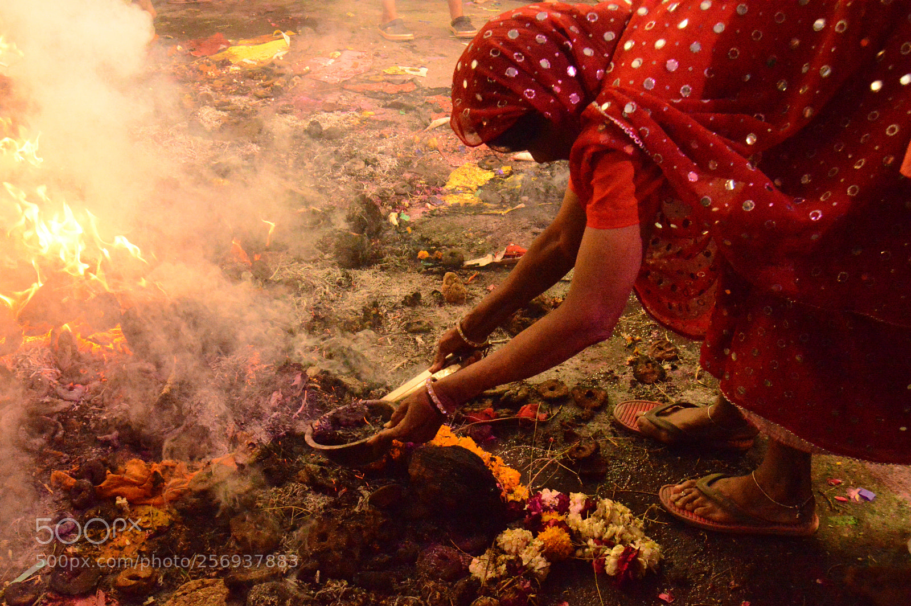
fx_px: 910
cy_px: 303
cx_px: 456
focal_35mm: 36
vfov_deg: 36.8
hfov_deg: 53.2
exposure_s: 1/160
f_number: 5.6
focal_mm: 24
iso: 12800
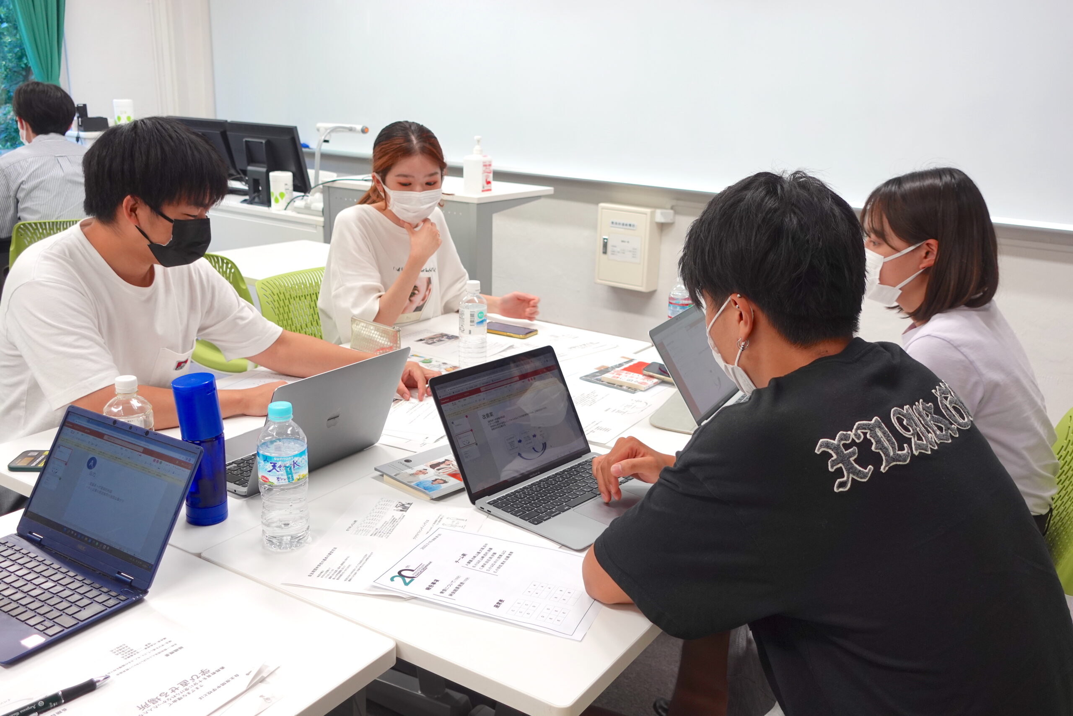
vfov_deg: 41.1
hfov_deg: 58.7
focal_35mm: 32
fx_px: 954
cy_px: 358
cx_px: 536
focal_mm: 12.39
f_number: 2.8
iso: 125
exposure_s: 1/50
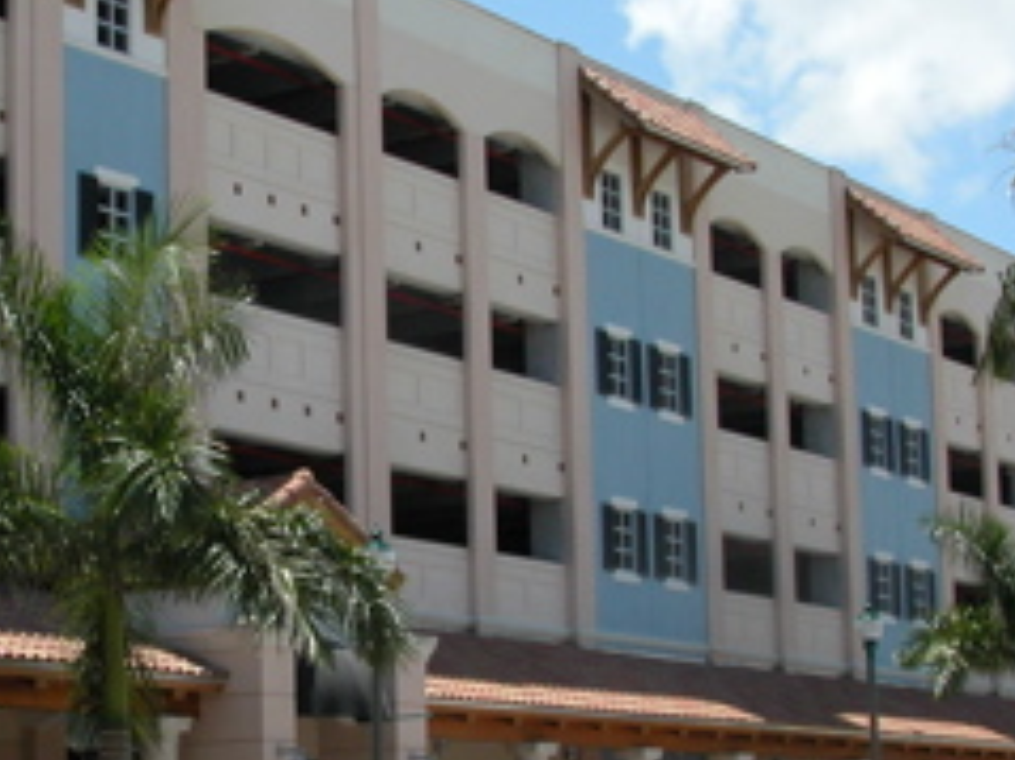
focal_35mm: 88
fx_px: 2579
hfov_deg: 21.8
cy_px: 467
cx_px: 127
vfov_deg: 16.7
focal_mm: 8.9
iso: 100
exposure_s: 1/322
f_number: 6.3
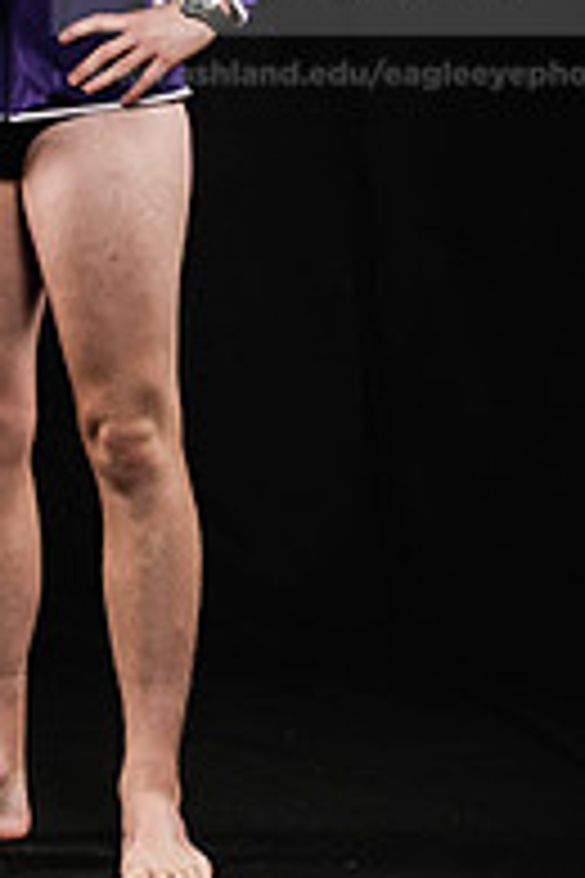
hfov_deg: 7.4
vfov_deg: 11.1
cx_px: -18
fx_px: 4509
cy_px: 122
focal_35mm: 185
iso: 320
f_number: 6.3
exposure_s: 1/250
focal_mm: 80
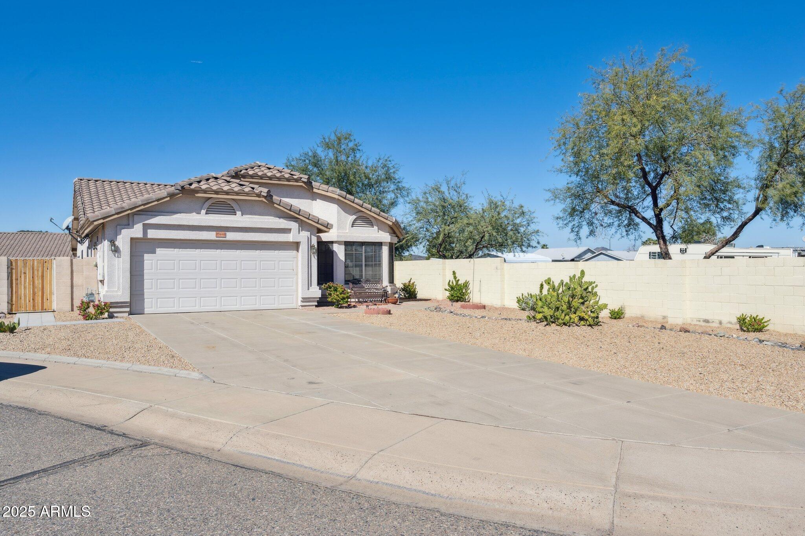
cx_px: 402
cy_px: 268
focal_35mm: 25
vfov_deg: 51.2
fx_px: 559
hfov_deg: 71.6
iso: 320
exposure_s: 1/2000
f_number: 8
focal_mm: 25
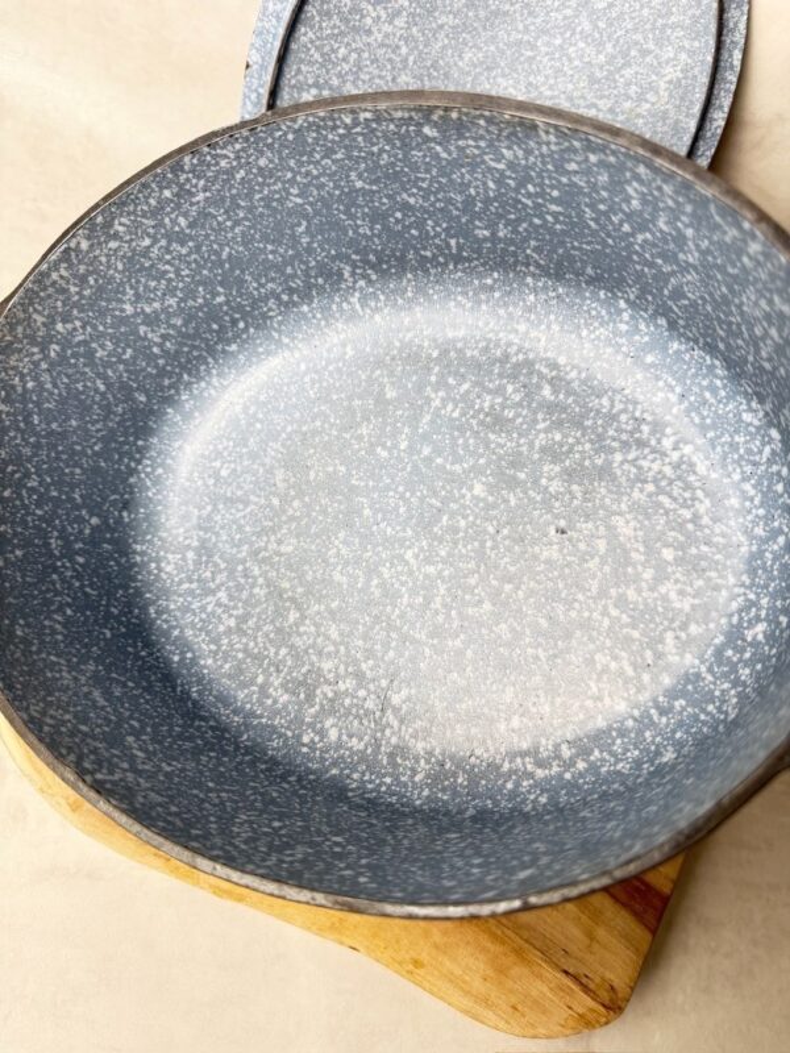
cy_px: 526
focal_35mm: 24
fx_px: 730
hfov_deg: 56.8
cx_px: 395
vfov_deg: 71.6
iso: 125
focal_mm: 6.76
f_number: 1.78
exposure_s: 1/50
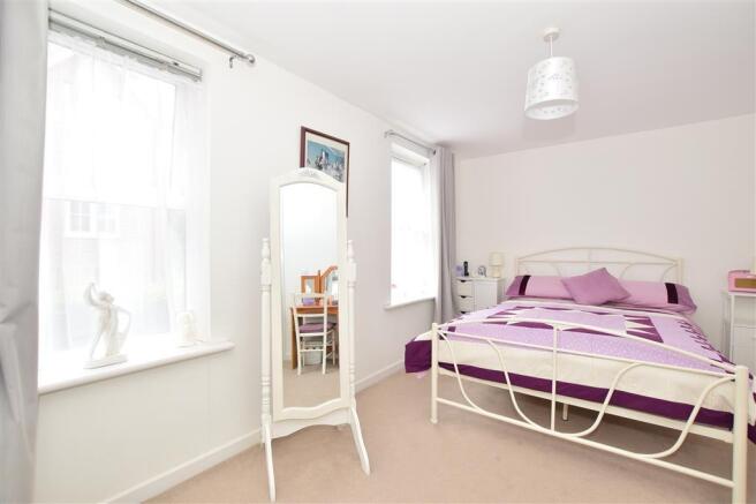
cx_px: 378
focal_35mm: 15
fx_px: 315
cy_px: 252
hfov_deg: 100.4
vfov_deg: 77.3
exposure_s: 1/60
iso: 500
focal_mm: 10
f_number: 9
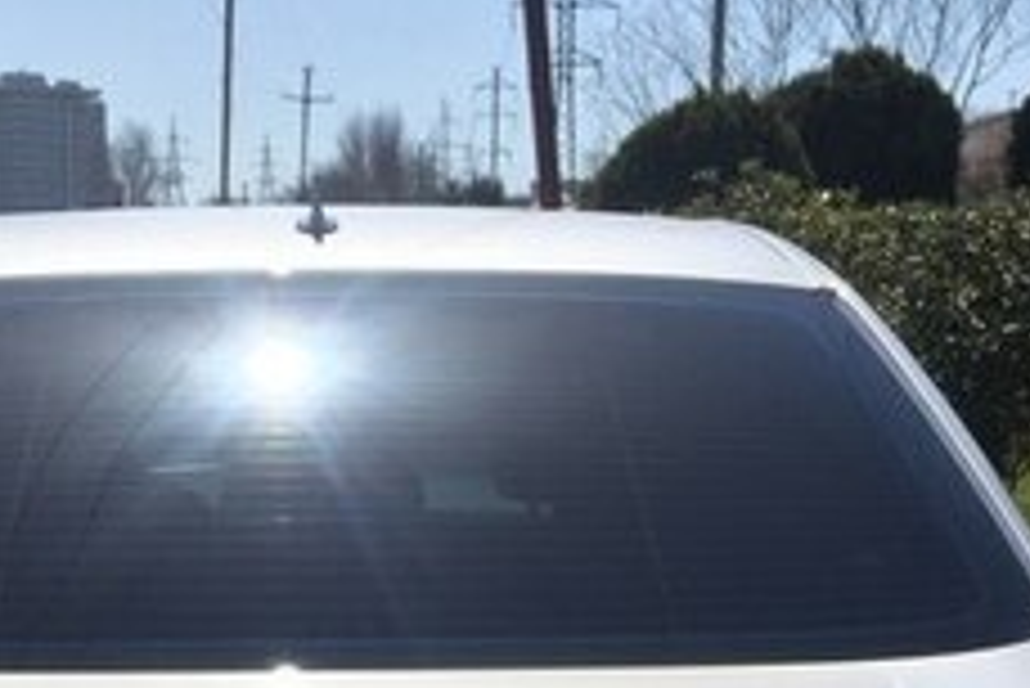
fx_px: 2491
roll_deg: -2.4
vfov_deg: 14.6
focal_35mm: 87
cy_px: 1032
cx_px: 382
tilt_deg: -14.8
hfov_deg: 23.3
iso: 32
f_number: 2.2
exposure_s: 1/3049
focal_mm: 4.15
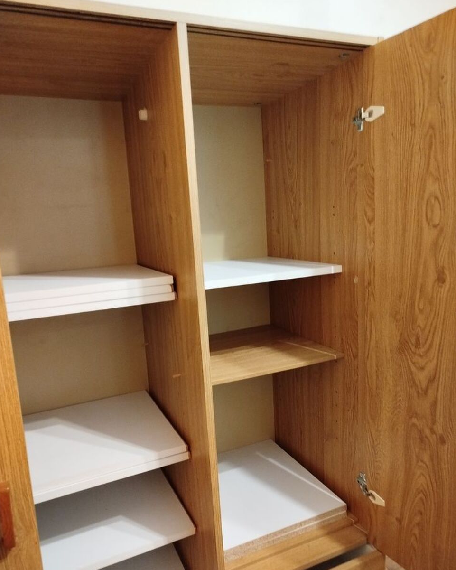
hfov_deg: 54.9
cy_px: 298
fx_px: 439
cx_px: 226
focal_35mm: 26
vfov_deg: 66.0
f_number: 1.7
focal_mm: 5.31
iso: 800
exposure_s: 1/17
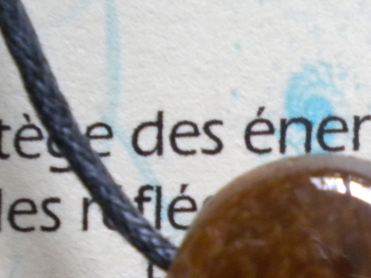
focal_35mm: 121
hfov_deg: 16.1
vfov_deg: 11.9
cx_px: 324
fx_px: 1296
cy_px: 351
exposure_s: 1/38.1
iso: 400
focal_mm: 7.4
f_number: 3.5
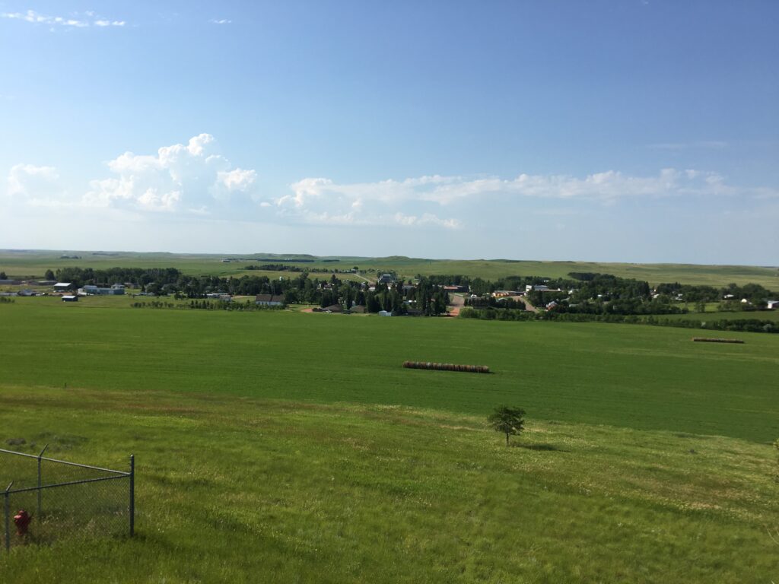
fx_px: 653
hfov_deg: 61.7
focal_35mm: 29
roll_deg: -0.5
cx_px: 390
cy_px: 292
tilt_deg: -1.8
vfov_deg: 48.2
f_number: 2.2
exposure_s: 1/2331
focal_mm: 4.15
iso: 25
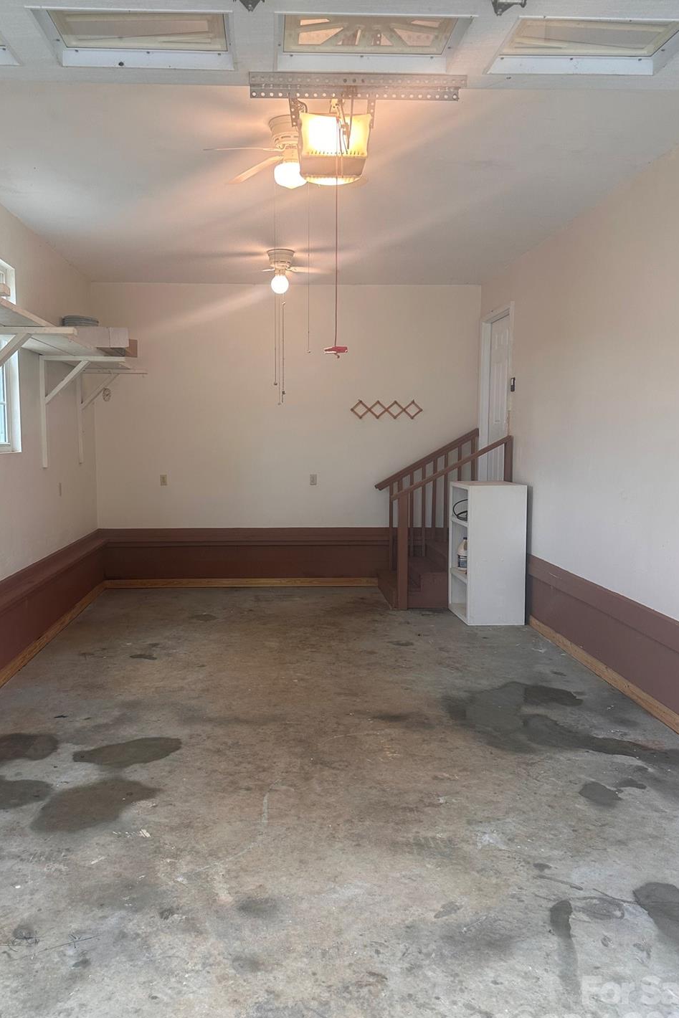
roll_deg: +0.0
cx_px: 298
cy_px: 505
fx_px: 764
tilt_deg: -4.4
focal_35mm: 27
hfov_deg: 47.8
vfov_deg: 67.4
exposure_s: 1/60
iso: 125
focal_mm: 6.86
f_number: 1.78
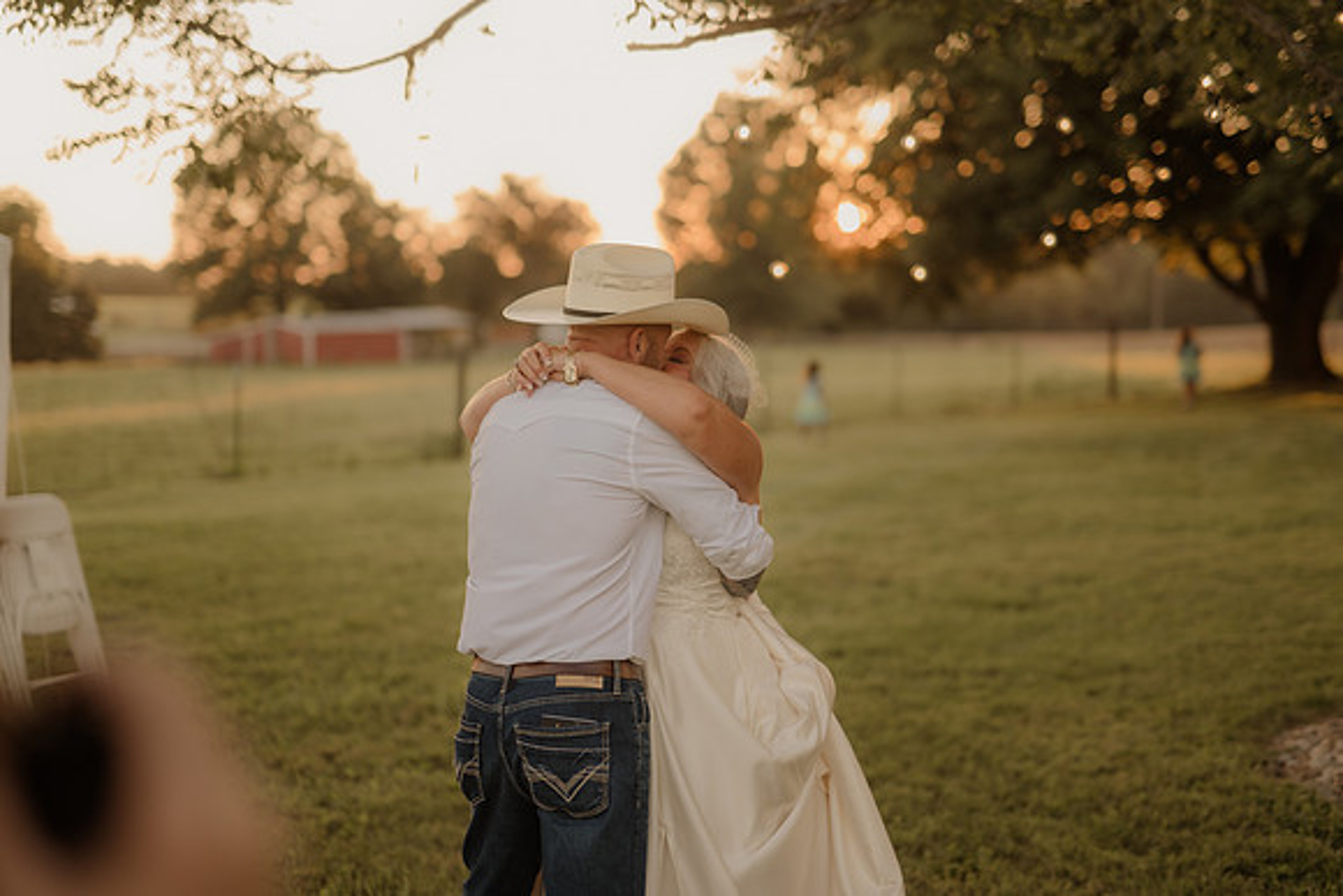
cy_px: 448
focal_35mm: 50
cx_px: 672
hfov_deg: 39.6
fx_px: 1866
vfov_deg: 27.0
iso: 200
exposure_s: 1/400
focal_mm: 50
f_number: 2.8
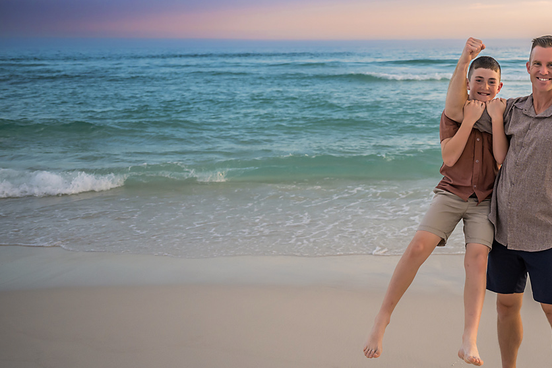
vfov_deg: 31.1
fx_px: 659
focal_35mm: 43
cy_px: 153
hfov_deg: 42.0
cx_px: 490
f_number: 2.8
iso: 400
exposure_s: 1/1600
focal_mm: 24
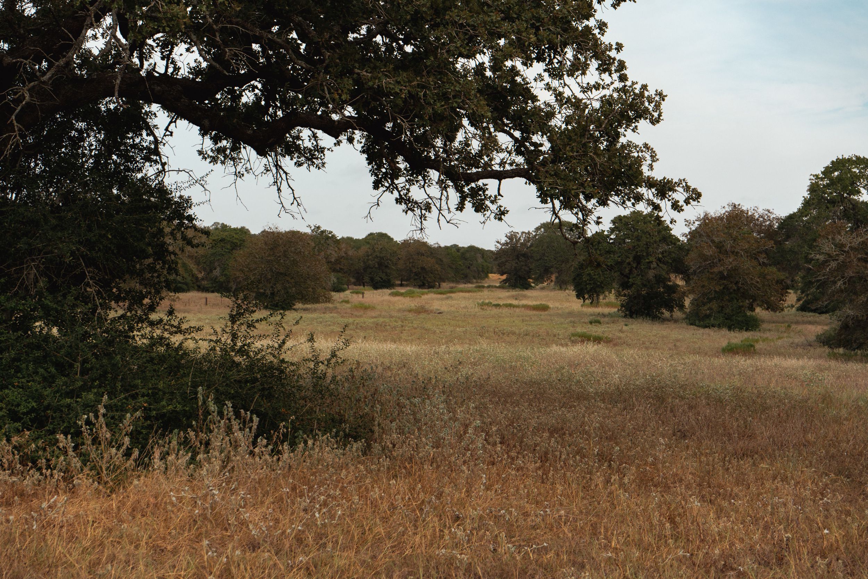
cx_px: 434
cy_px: 290
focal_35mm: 60
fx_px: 1447
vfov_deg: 22.6
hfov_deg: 33.4
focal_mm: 60
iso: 160
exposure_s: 1/100
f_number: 9
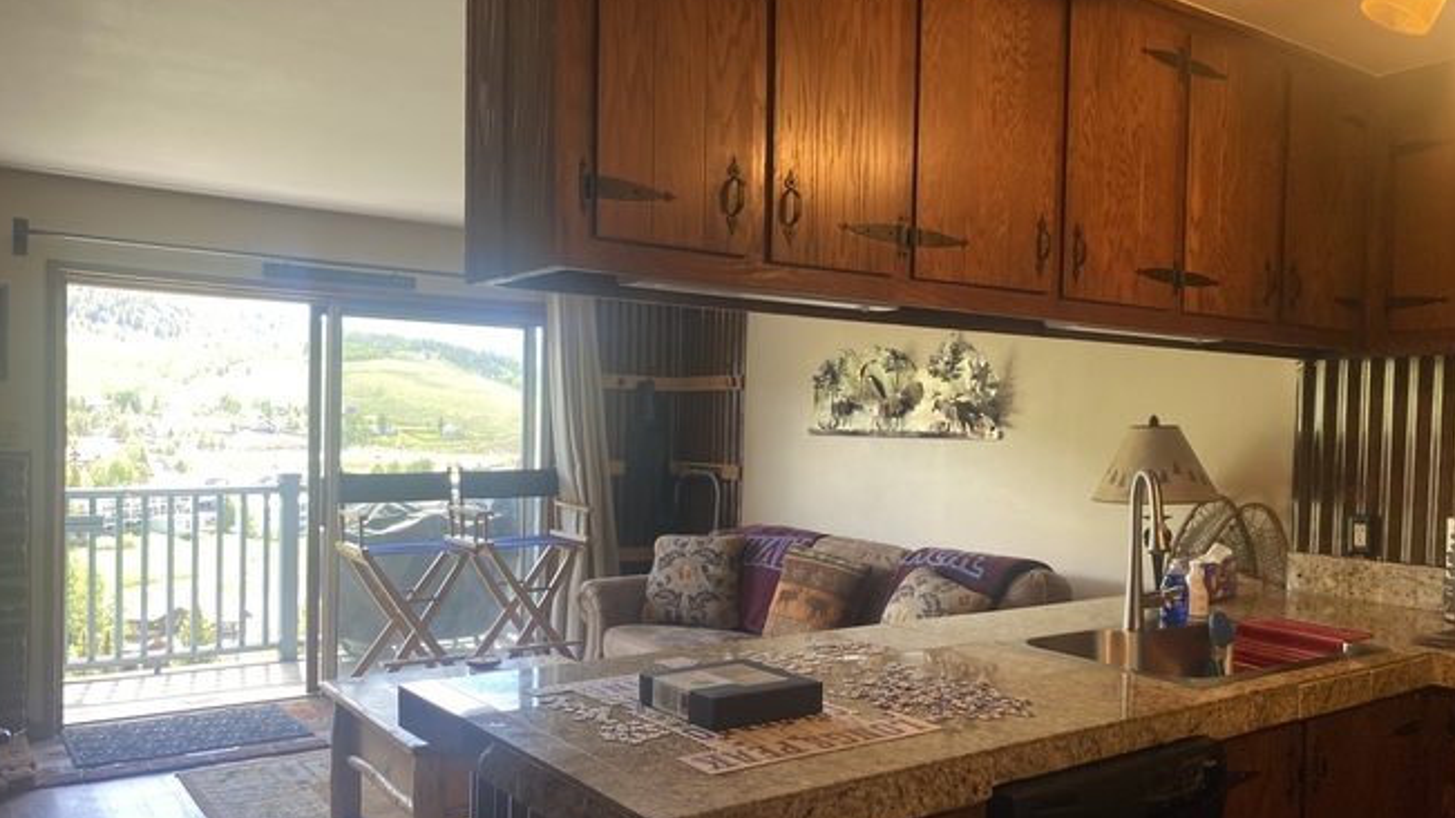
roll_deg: -1.4
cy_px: 472
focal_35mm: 29
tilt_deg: -0.5
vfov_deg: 40.1
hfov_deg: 66.1
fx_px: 1119
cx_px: 721
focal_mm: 4.25
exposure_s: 1/60
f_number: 1.8
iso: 64
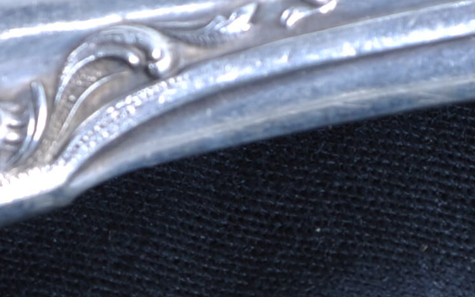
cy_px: 474
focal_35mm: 421
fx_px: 5450
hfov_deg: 5.0
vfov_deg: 3.1
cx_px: 219
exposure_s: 1/160
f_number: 9
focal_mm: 48
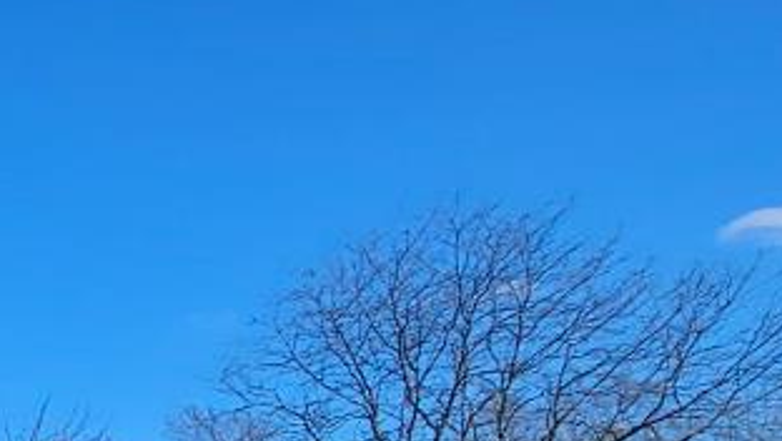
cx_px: -654
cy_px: 555
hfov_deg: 20.6
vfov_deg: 16.9
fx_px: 1411
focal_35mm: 68
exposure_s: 1/2517
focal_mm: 2.2
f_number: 2.2
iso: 50
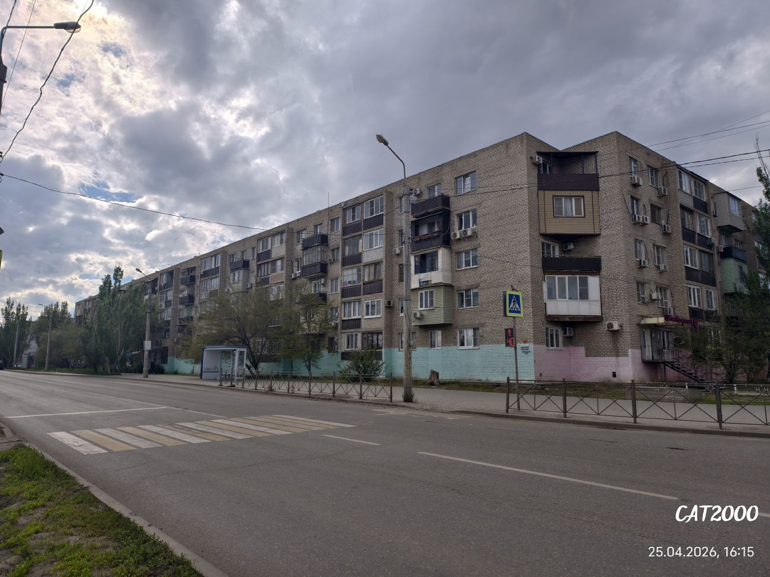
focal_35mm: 23
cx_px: 385
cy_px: 288
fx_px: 512
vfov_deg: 58.9
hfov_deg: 73.9
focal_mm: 6.54
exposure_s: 1/4484
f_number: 1.57
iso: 72
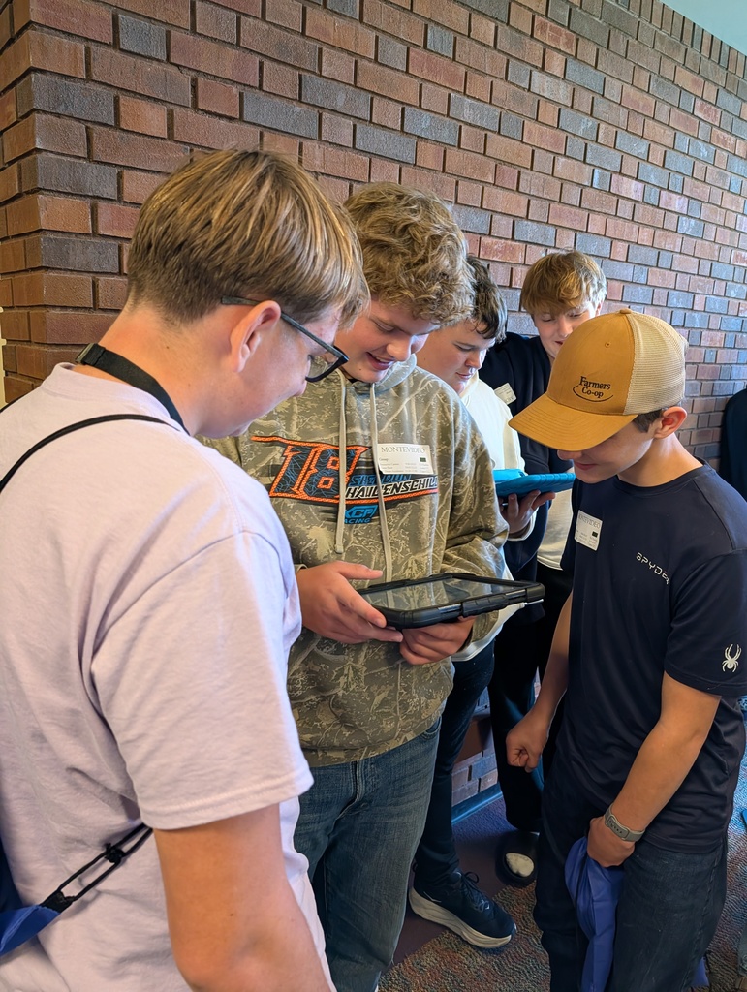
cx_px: 374
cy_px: 496
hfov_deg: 56.9
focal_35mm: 24
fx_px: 689
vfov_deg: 71.5
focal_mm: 6.9
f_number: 1.68
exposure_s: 1/120
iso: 571
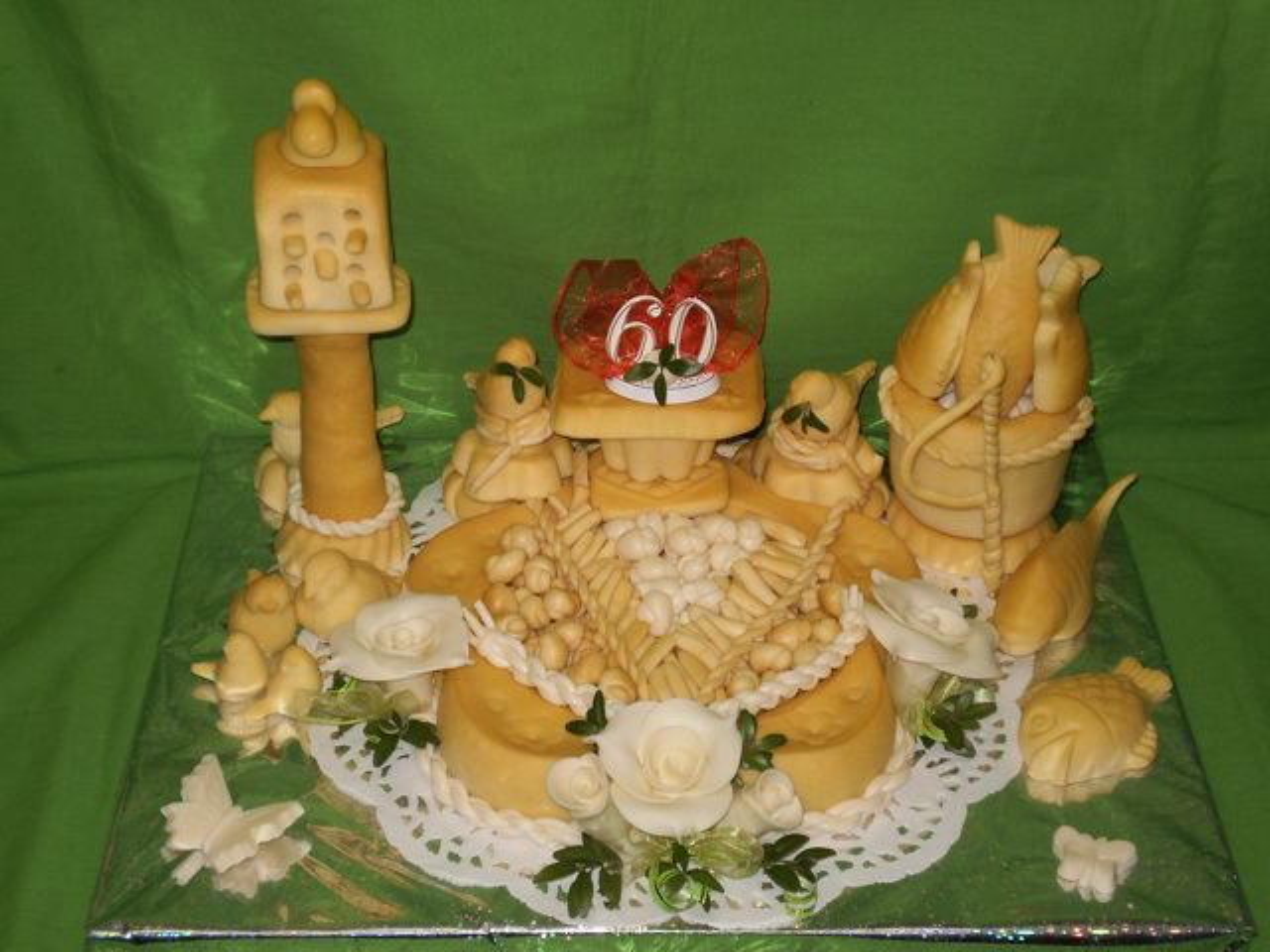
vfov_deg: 23.7
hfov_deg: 31.2
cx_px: 635
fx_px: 2275
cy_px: 476
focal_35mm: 62
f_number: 4.2
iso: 100
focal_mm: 10.3
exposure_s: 1/40
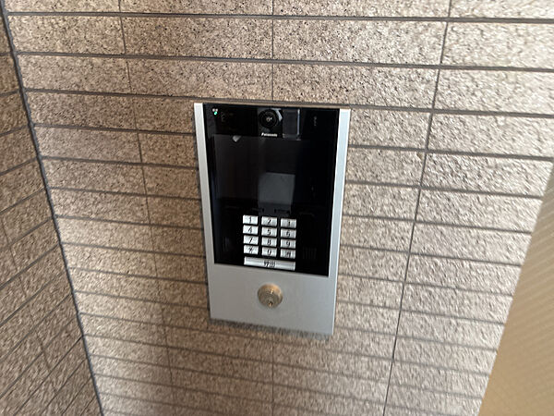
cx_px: 277
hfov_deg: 67.3
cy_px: 208
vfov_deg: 53.1
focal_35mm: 26
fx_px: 416
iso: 160
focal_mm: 5.96
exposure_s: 1/50
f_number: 1.6
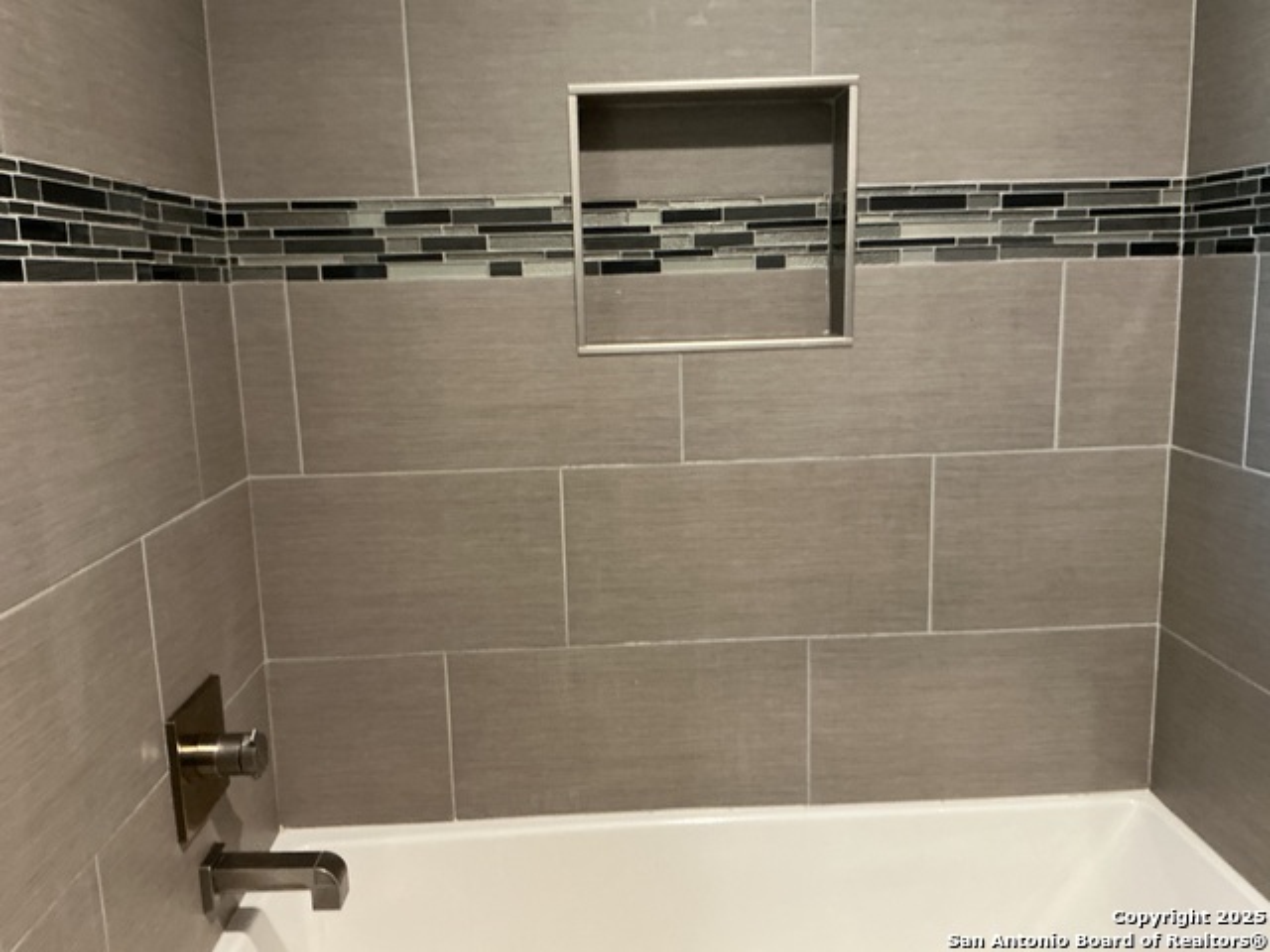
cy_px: 476
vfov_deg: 48.2
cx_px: 635
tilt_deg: -11.0
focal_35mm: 29
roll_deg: +1.1
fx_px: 1064
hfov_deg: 61.7
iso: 250
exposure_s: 1/30
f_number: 1.8
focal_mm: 3
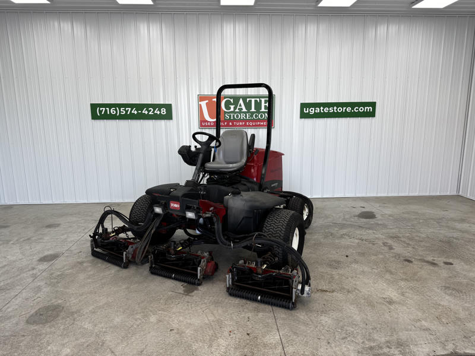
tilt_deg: -12.0
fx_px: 329
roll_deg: +0.2
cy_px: 178
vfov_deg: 56.8
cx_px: 238
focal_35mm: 24
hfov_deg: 71.6
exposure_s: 1/255
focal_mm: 6.76
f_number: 1.78
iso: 64
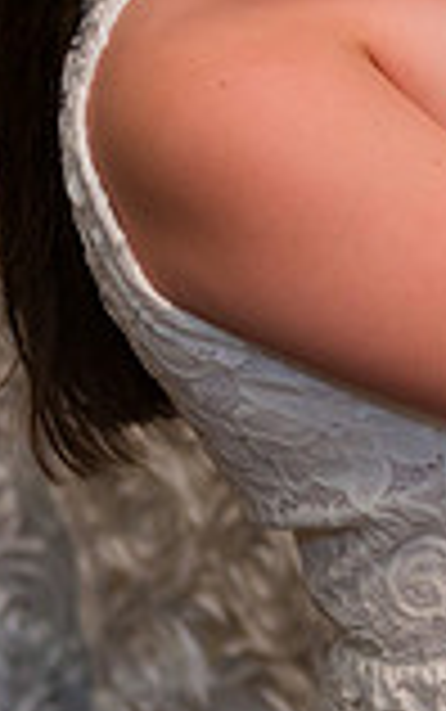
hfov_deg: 6.6
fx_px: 3766
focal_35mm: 194
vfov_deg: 10.7
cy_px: -86
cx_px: 811
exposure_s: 1/125
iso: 1600
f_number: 3.5
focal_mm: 52
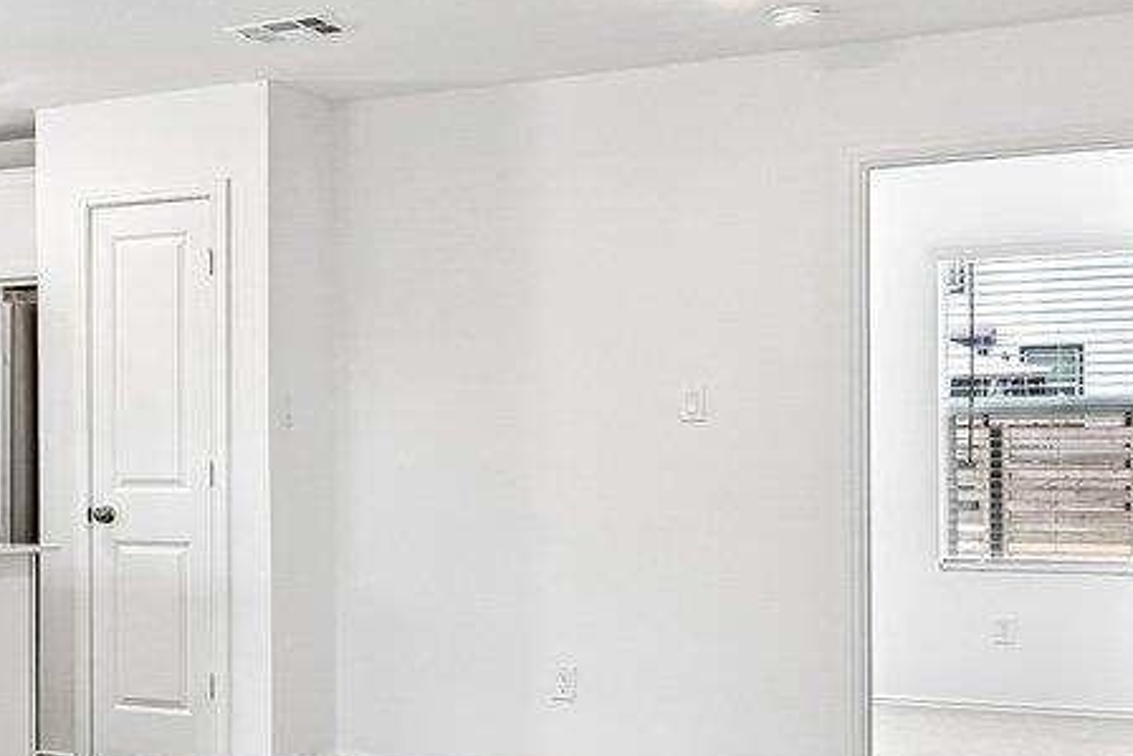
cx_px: -415
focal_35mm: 64
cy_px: 456
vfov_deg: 21.2
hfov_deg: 25.9
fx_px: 2015
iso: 250
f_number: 8
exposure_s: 1/15
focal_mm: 14
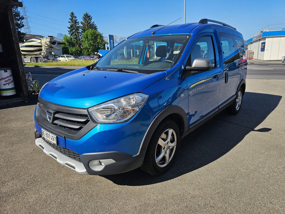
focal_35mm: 23
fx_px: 189
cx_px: 142
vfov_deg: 58.9
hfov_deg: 73.9
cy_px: 107
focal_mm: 6.3
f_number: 1.7
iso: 10
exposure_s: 1/575
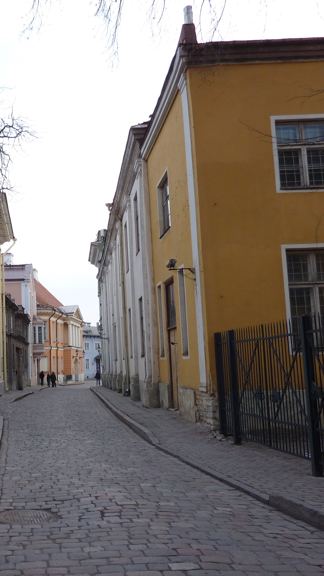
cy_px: 293
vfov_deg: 54.0
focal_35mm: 37
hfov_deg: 29.5
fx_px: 565
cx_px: -12
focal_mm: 4.1
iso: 80
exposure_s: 1/100
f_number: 3.3
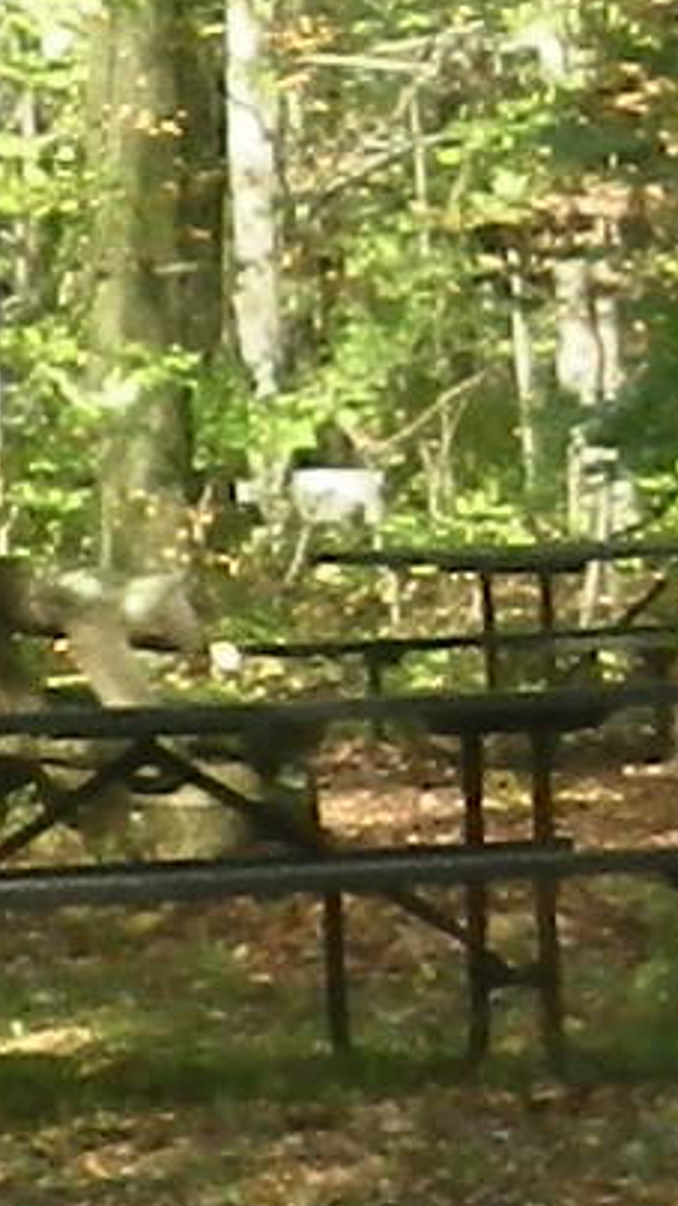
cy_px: 654
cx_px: 2133
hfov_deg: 3.6
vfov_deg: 6.7
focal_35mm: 324
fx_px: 10364
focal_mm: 5
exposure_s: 1/100
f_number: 3.5
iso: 80
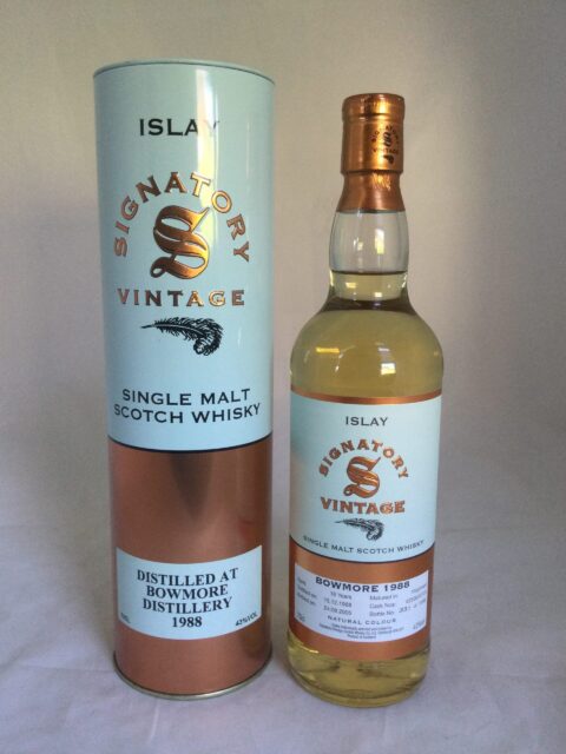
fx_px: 676
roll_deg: +0.8
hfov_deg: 45.4
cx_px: 283
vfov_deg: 58.4
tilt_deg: -10.1
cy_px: 377
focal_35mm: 31
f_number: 2.4
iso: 64
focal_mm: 3.3
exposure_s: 1/33
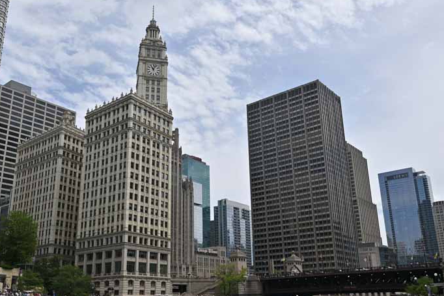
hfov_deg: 55.8
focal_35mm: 34
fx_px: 419
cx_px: 210
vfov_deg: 38.8
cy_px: 165
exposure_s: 1/1600
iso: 100
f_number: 5
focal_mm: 29
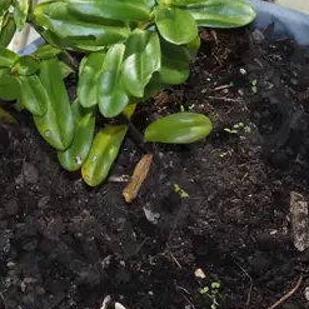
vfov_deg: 11.3
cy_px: 224
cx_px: 119
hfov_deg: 11.3
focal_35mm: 154
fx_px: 1555
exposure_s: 1/60
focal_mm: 21
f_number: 5.6
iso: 2500
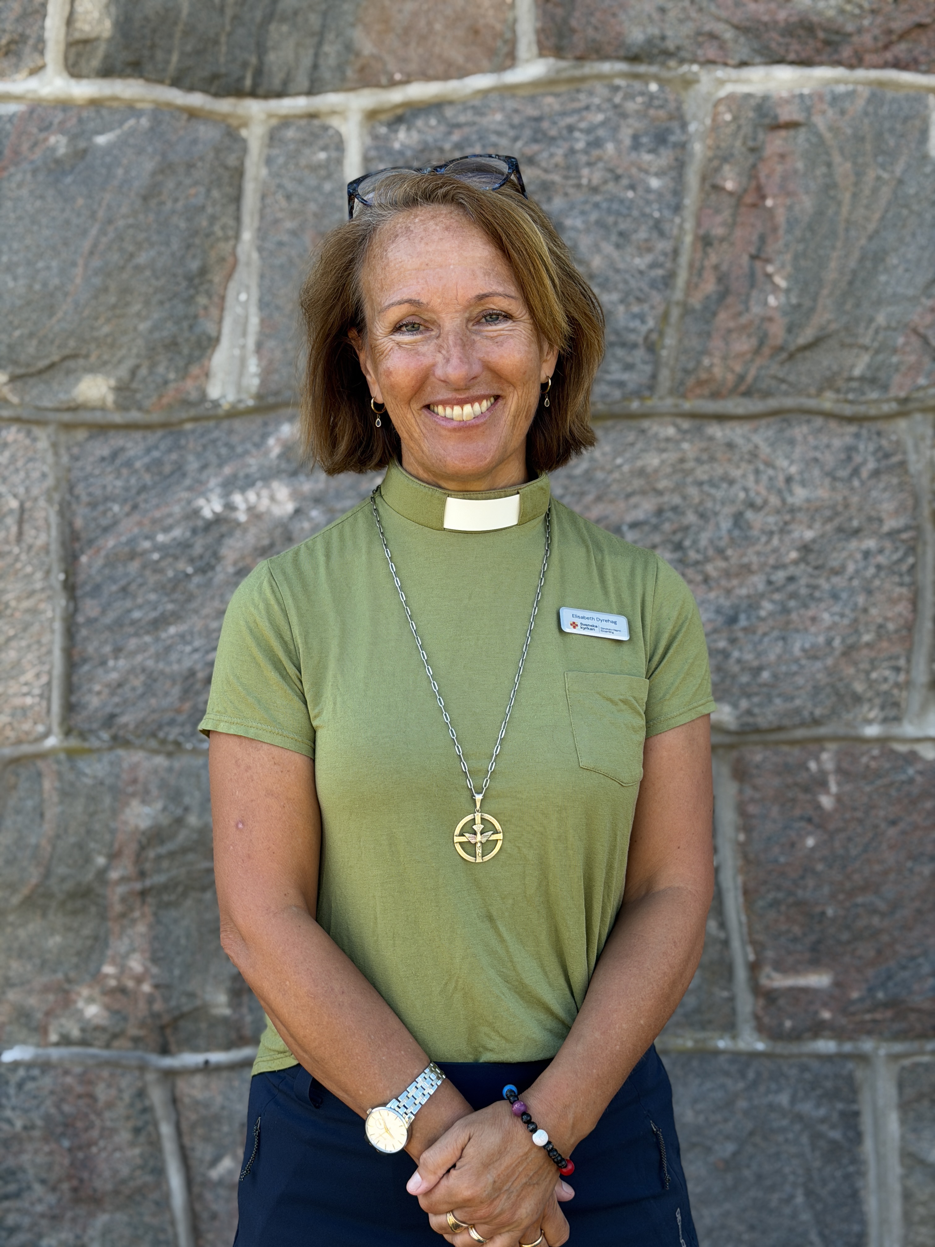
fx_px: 1729
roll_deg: -1.3
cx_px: 468
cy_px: 624
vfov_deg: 39.7
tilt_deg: -4.7
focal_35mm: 48
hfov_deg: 30.3
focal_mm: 6.76
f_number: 1.78
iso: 64
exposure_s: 1/499
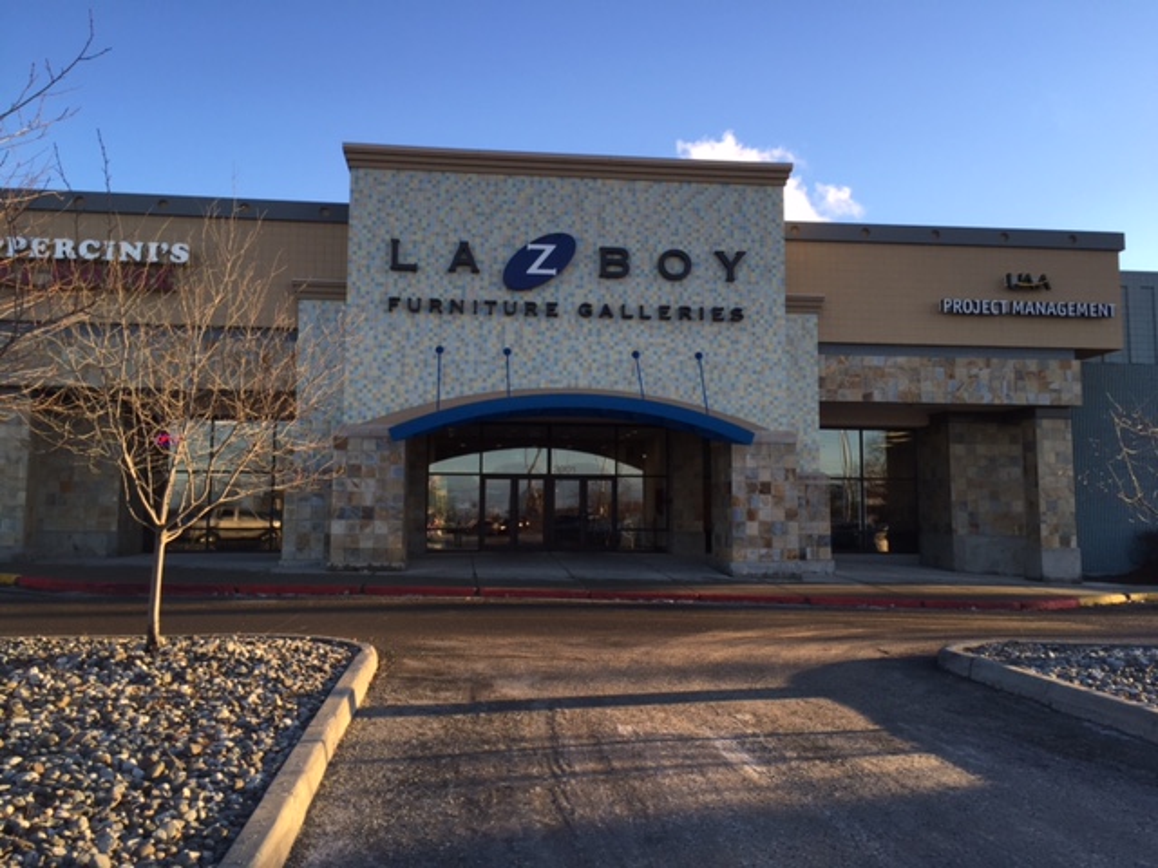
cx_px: 579
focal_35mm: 29
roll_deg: +0.0
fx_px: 970
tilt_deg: +6.8
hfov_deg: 61.7
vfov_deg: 48.2
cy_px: 434
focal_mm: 4.15
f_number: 2.2
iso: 32
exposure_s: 1/380
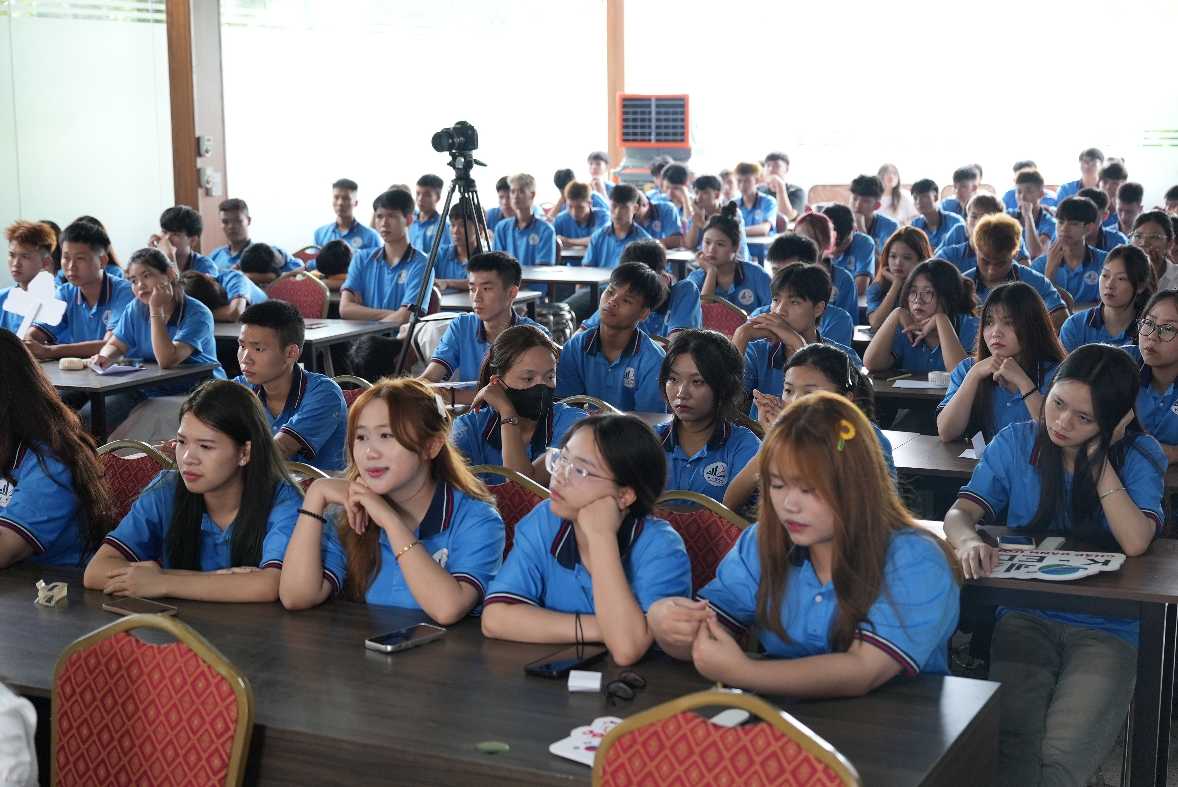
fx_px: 1735
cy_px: 394
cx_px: 589
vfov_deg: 25.5
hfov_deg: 37.5
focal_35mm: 53
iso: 1250
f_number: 4
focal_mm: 53
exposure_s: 1/125
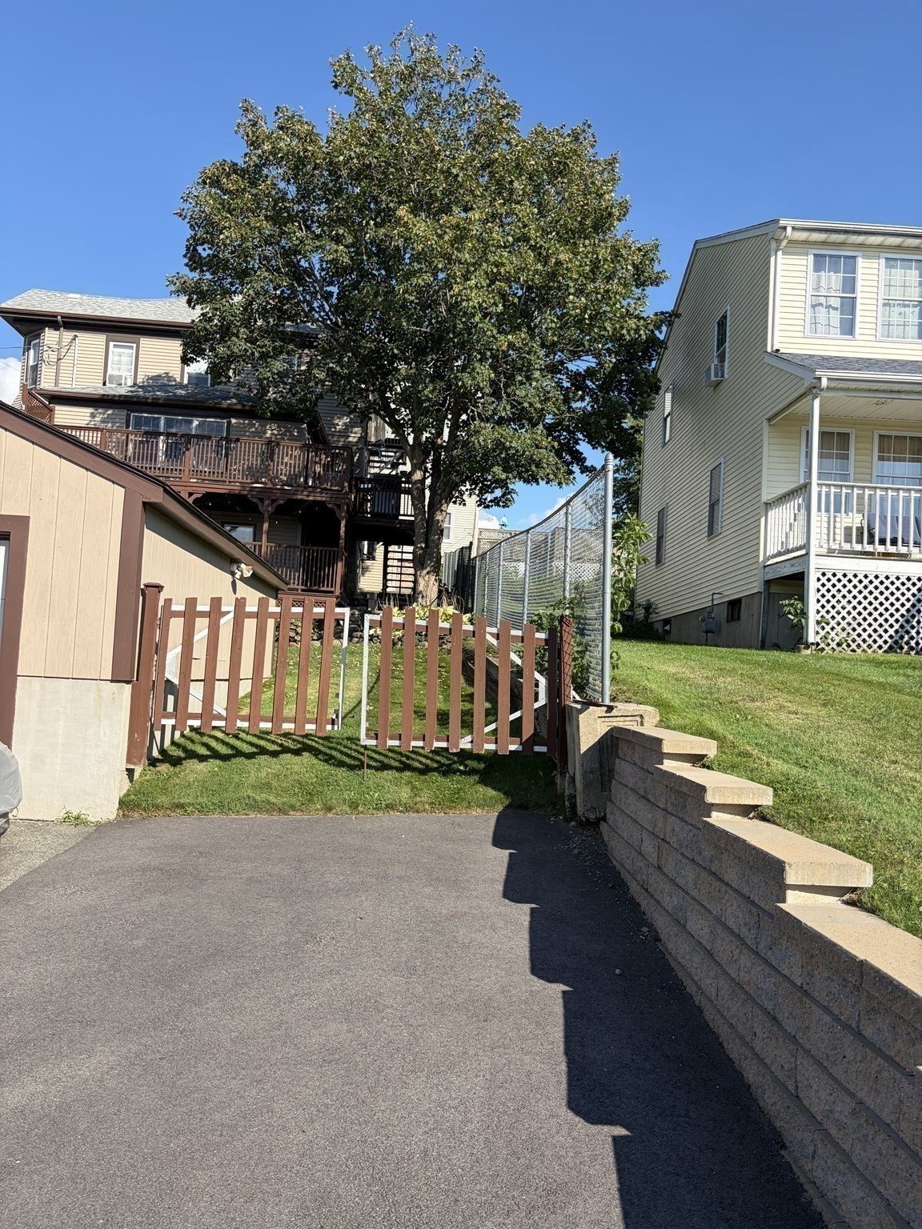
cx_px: 461
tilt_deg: +5.0
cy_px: 614
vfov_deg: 67.3
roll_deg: -3.7
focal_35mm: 26
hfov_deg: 53.1
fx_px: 923
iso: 50
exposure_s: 1/2075
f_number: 1.6
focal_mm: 5.96
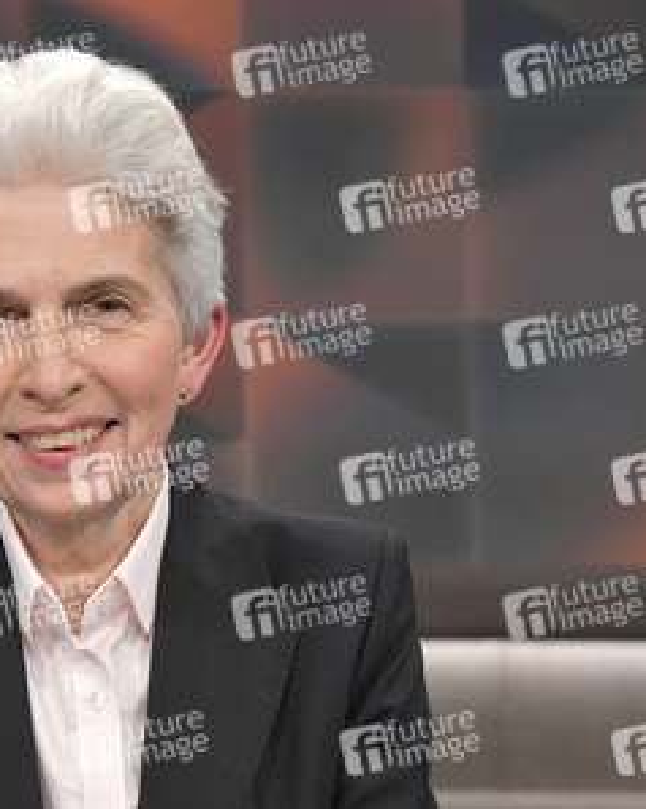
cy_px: 404
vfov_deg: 26.8
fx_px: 1699
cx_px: 66
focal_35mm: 71
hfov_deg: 21.1
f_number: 6.3
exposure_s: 1/200
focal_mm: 50
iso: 2500
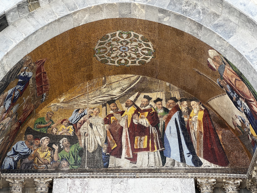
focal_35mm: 77
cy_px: 96
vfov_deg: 19.1
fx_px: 572
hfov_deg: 25.3
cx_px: 128
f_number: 2.8
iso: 32
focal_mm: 9
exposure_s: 1/176
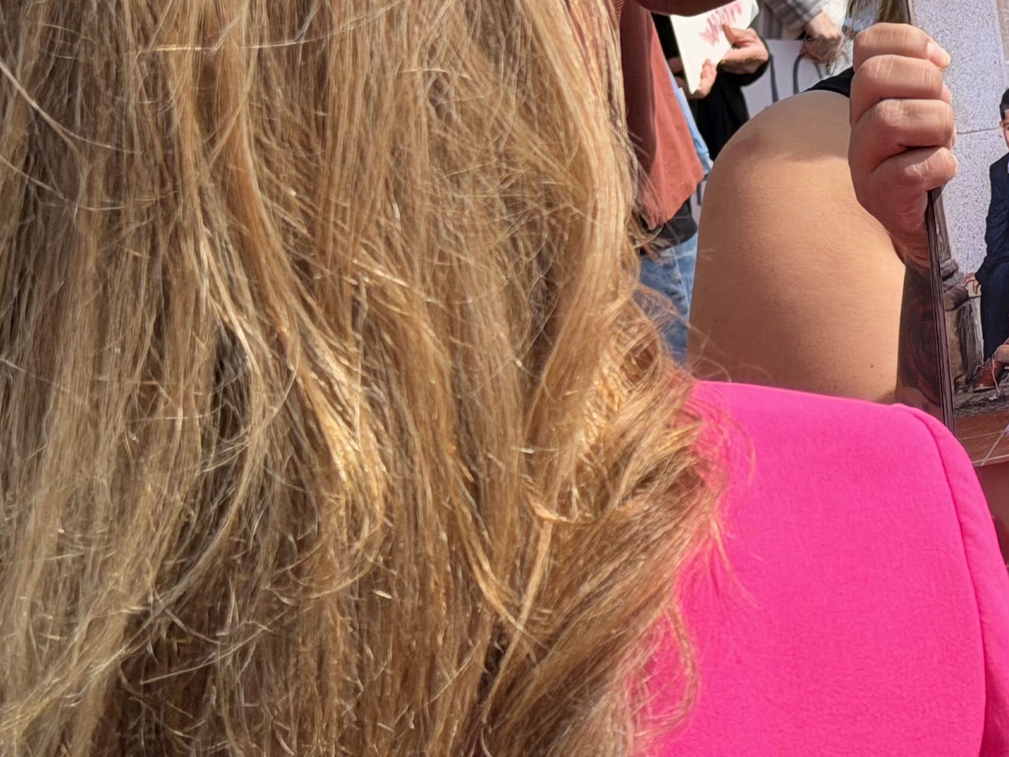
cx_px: 1203
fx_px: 3352
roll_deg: +0.0
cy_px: 186
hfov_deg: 16.4
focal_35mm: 115
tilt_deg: -9.8
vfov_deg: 12.8
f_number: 1.78
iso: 64
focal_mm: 6.76
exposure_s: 1/3378
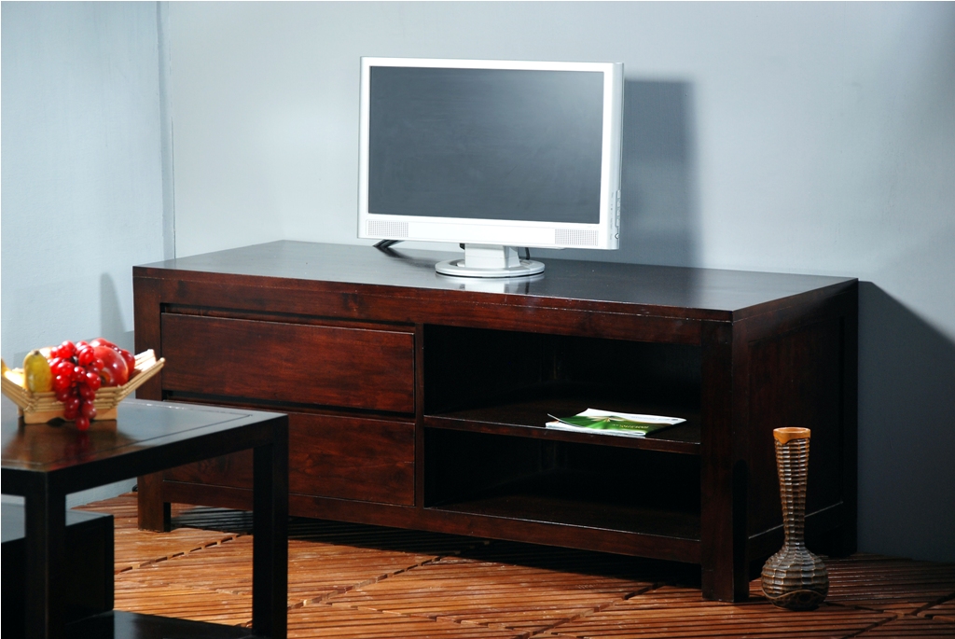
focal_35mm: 128
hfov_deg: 16.1
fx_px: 3386
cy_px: 320
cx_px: 478
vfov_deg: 10.8
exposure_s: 1/3
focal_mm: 85
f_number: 8
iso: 200
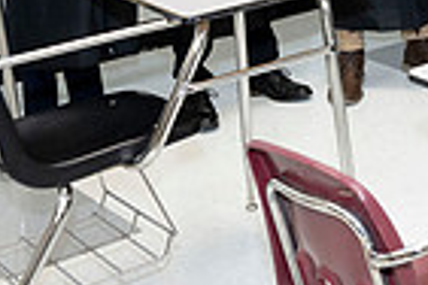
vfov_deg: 12.7
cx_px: 704
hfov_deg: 17.7
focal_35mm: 99
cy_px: -208
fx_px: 1177
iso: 800
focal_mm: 24
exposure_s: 1/80
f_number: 5.6
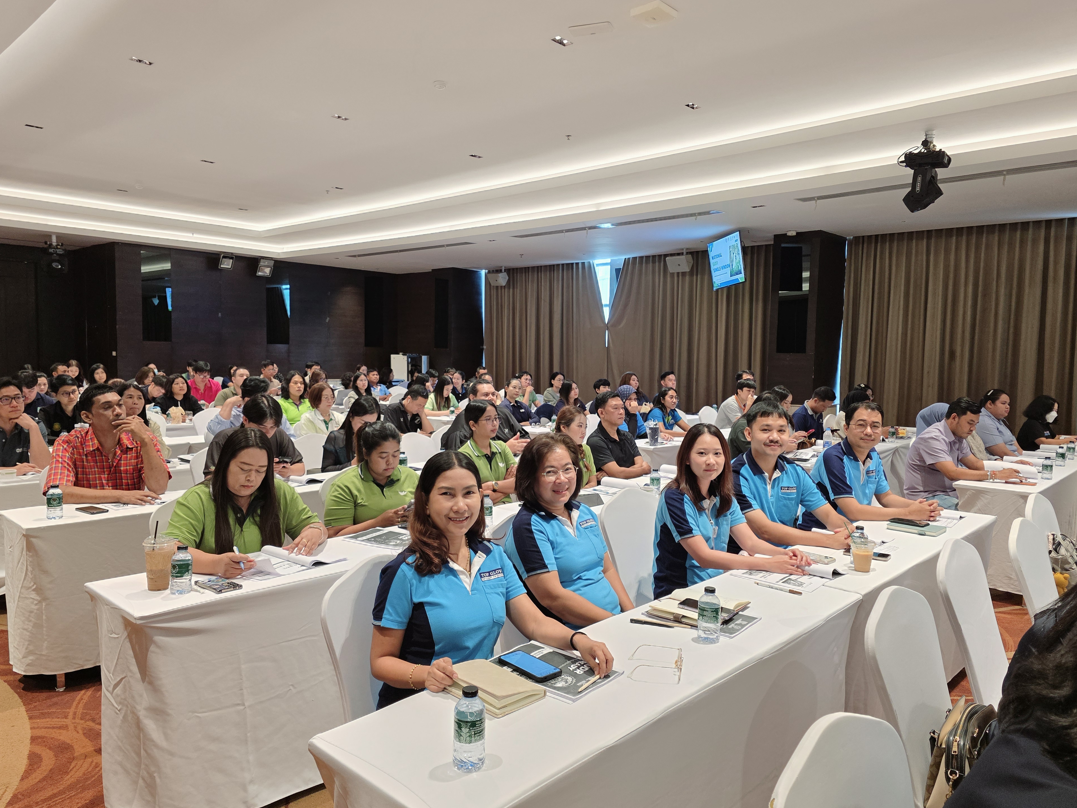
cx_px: 532
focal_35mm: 24
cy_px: 407
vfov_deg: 56.8
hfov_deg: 71.6
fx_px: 747
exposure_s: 1/120
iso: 250
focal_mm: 6.3
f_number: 1.7
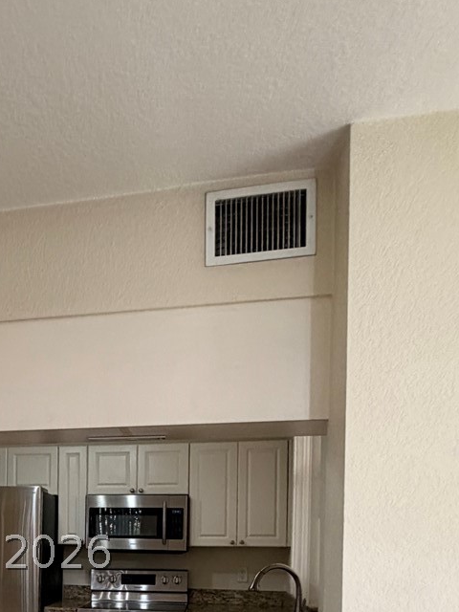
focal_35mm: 35
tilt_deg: -0.6
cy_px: 553
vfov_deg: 47.2
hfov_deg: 38.2
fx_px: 619
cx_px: 55
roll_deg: -2.3
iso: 200
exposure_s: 1/120
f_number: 2.2
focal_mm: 2.22
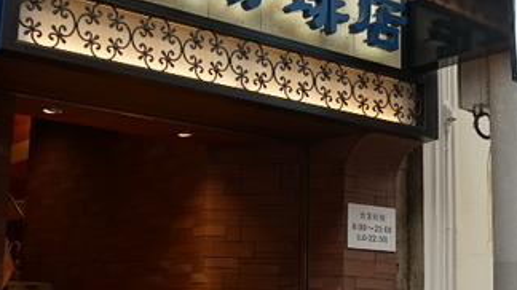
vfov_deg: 19.4
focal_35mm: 62
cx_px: 220
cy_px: 168
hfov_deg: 33.8
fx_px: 850
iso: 160
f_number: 4
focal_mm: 16
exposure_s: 1/60
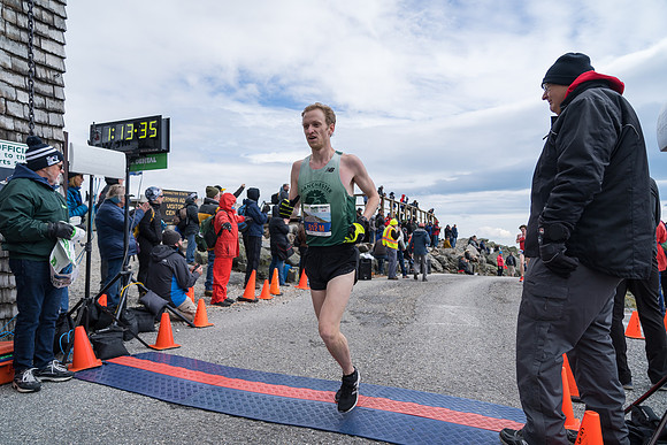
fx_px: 445
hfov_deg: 73.7
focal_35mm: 24
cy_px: 222
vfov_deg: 53.2
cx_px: 334
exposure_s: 1/1000
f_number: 4
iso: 125
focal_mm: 24
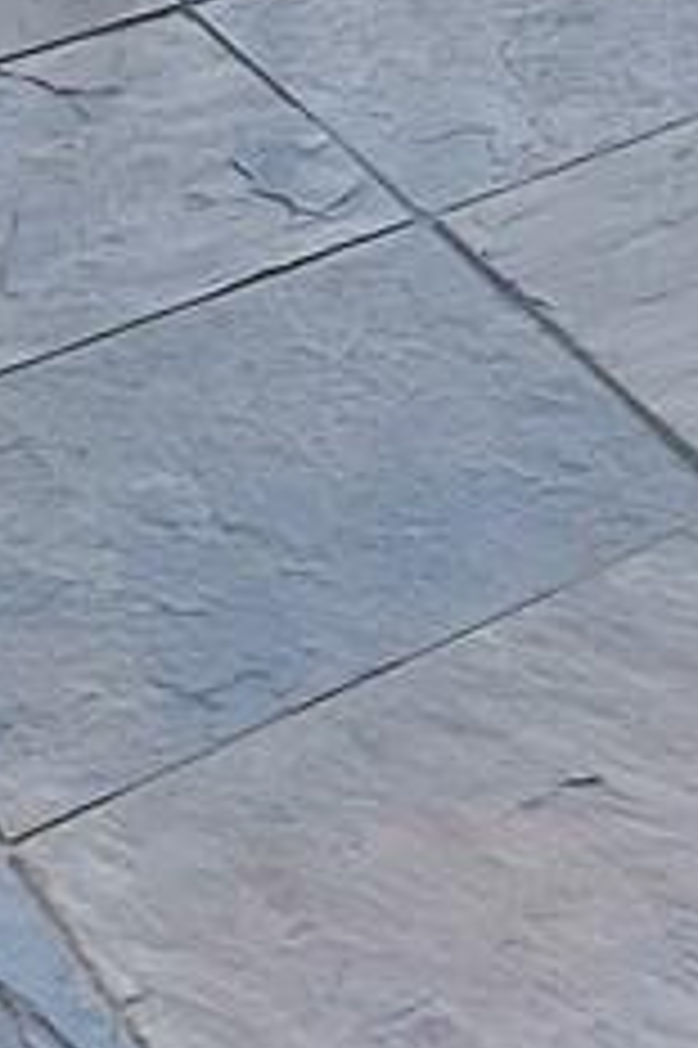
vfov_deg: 13.1
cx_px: 1567
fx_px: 3000
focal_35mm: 103
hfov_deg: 11.4
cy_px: -1671
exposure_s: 1/40
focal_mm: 12
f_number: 9
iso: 640
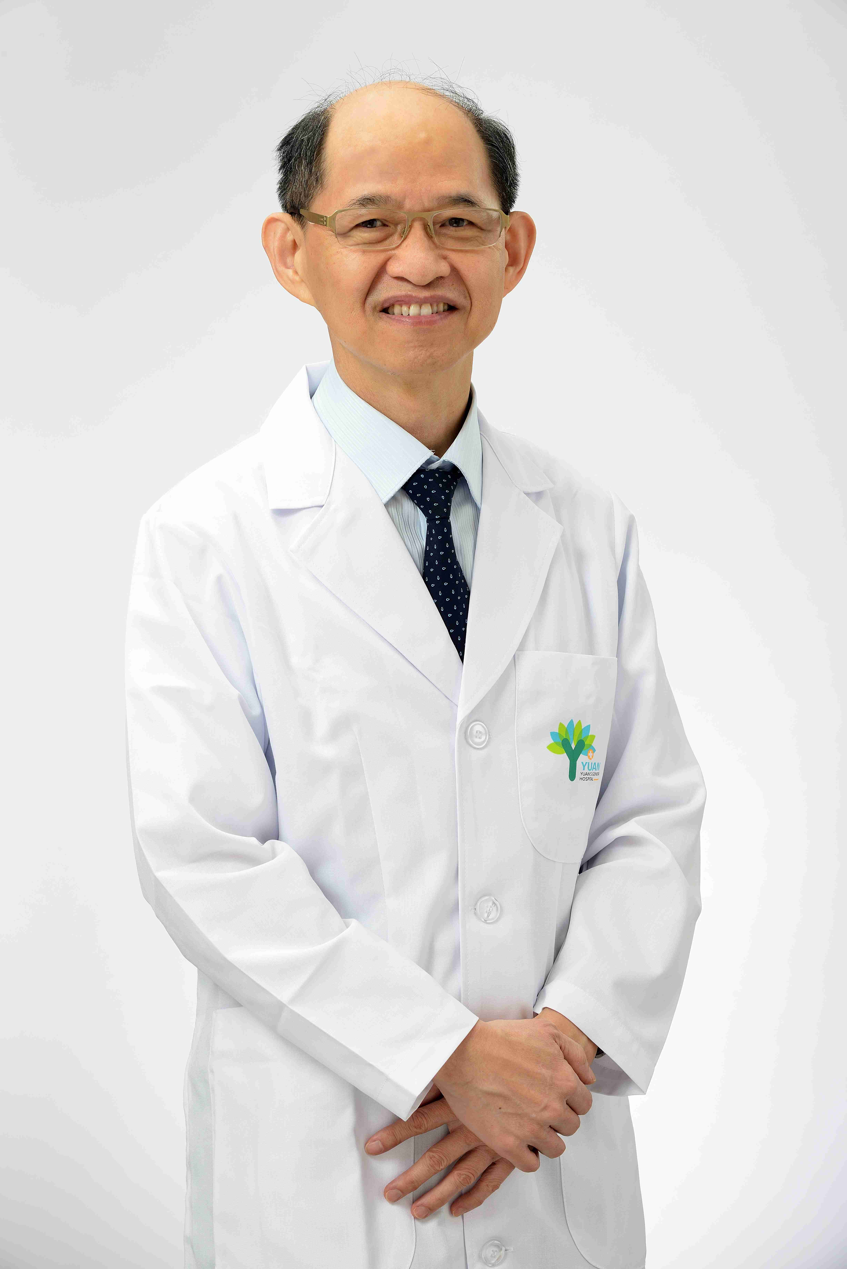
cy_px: 634
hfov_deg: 13.4
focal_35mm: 102
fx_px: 3597
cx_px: 424
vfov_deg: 20.0
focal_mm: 102
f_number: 11
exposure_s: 1/125
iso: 125
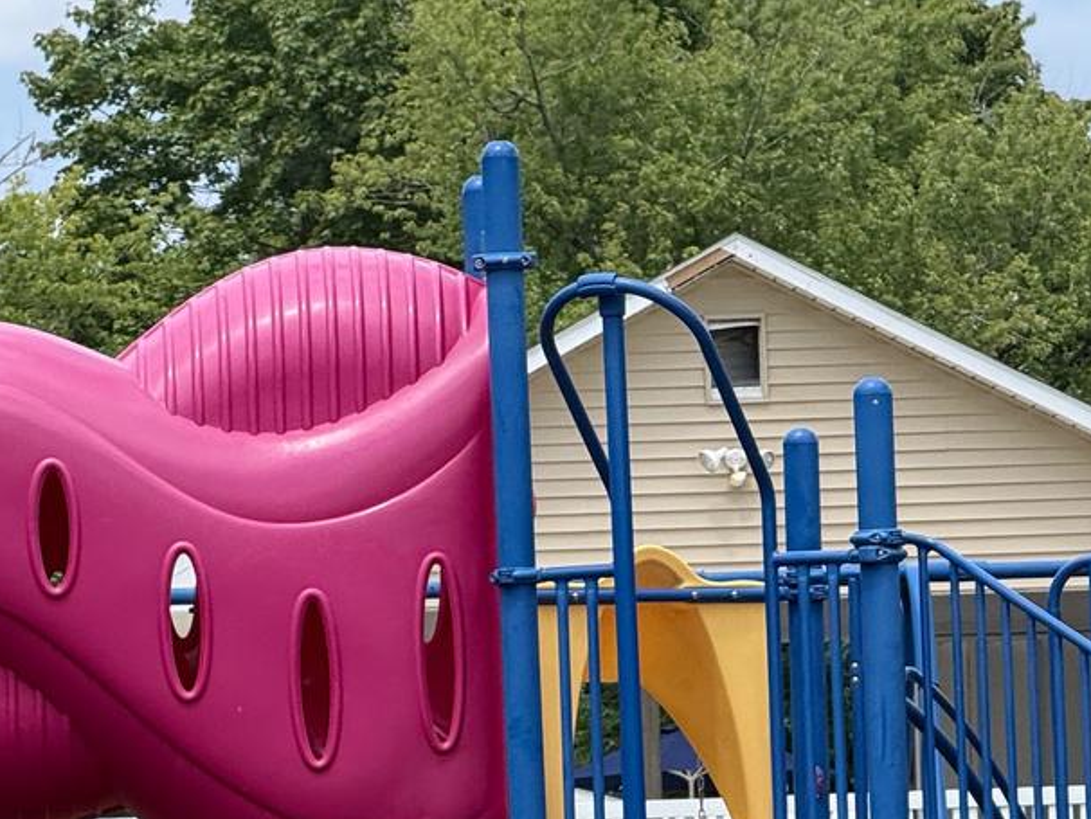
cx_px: 358
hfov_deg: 6.9
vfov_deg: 5.2
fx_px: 8986
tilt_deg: -0.5
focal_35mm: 285
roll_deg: +1.4
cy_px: 970
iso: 64
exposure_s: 1/1451
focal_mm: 15.66
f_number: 2.8
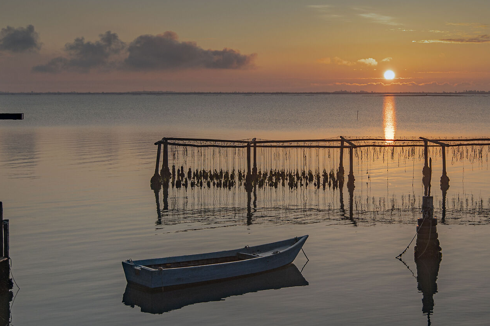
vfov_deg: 22.1
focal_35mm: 61
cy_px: 104
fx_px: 830
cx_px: 313
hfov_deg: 32.7
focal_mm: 32
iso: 100
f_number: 8
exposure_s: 1/250
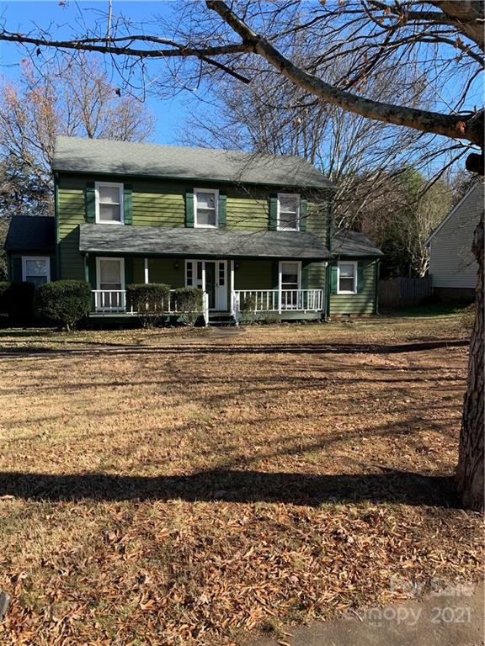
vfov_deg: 67.3
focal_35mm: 26
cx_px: 242
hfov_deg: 53.1
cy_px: 323
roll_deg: +0.4
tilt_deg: -4.9
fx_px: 486
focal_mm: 4.25
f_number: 1.8
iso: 25
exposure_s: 1/759
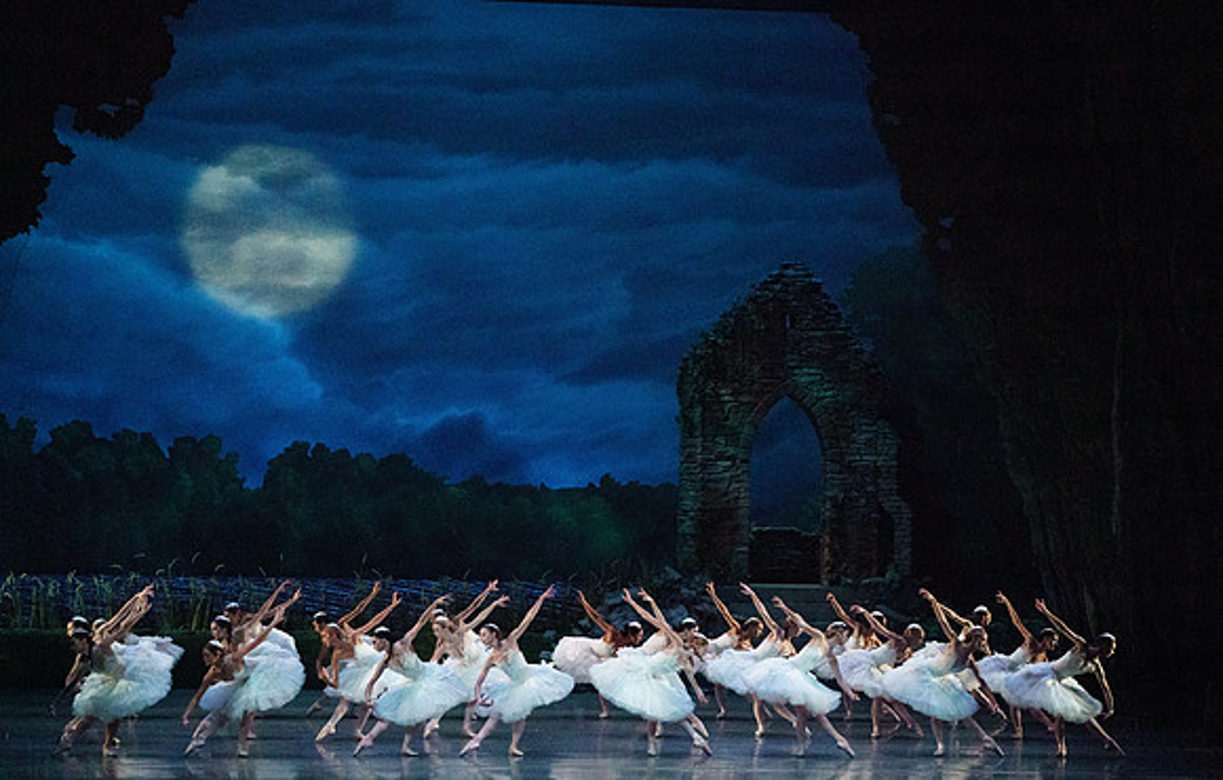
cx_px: 619
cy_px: 406
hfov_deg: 19.9
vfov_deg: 12.8
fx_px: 3481
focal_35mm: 104
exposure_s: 1/250
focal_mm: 100
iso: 8000
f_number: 5.6
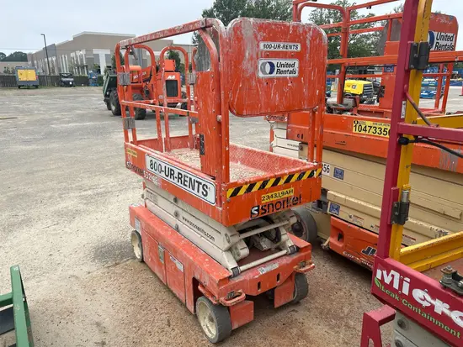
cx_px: 232
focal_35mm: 26
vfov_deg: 53.1
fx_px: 348
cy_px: 174
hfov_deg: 67.3
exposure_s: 1/333
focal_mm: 5.7
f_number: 1.5
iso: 50
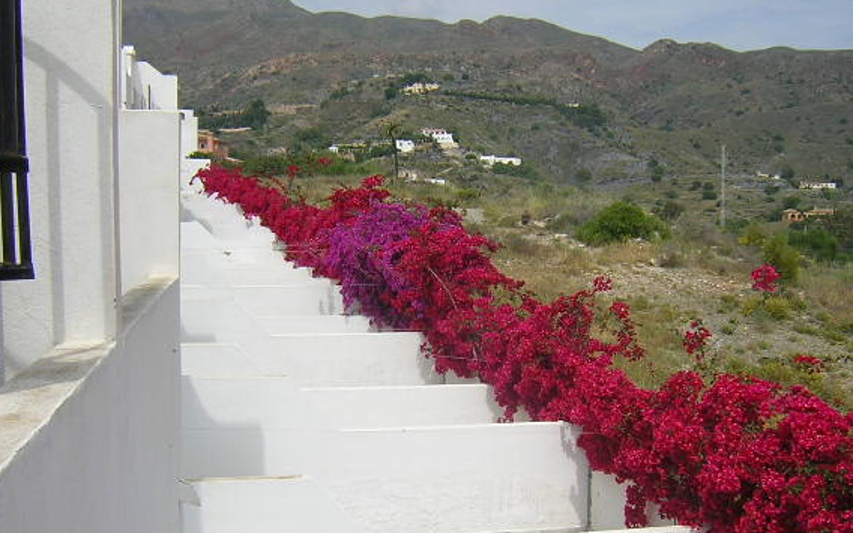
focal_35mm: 43
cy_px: 306
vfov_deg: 29.8
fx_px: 1000
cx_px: 439
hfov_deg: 46.2
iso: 100
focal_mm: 4.7
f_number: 5.2
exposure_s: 1/570
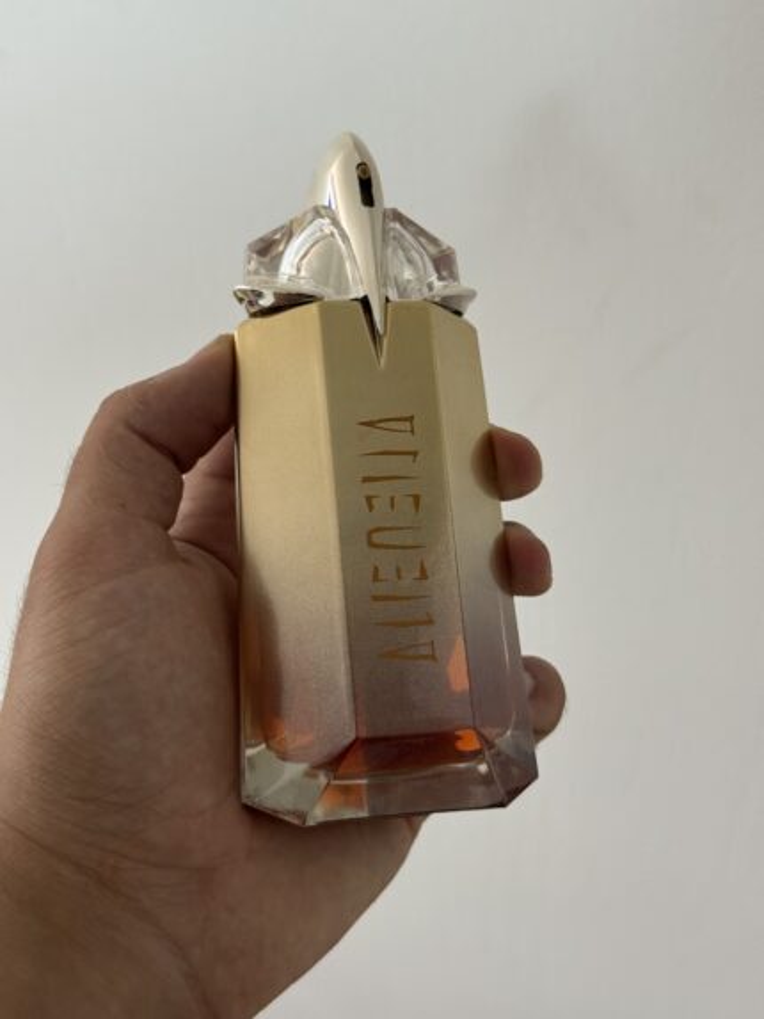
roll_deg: +3.3
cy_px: 510
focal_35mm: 48
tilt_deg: -42.7
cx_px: 382
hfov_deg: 30.3
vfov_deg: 39.6
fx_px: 1412
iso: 125
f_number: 1.78
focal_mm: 6.76
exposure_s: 1/50
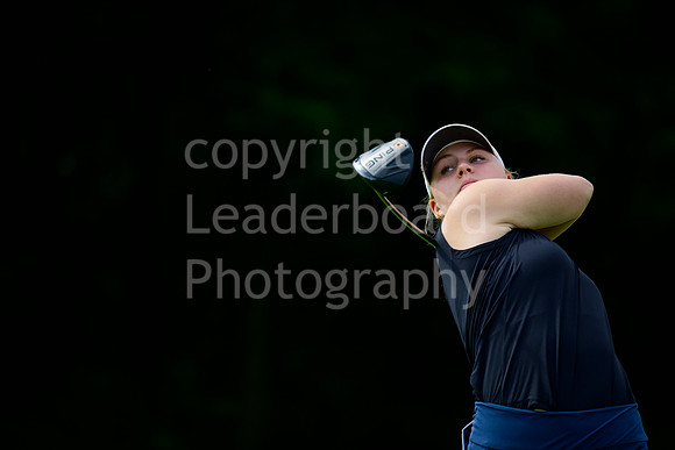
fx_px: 7501
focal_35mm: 400
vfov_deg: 3.4
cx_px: 338
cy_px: 225
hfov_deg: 5.2
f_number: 5.6
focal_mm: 400
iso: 800
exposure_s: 1/2000
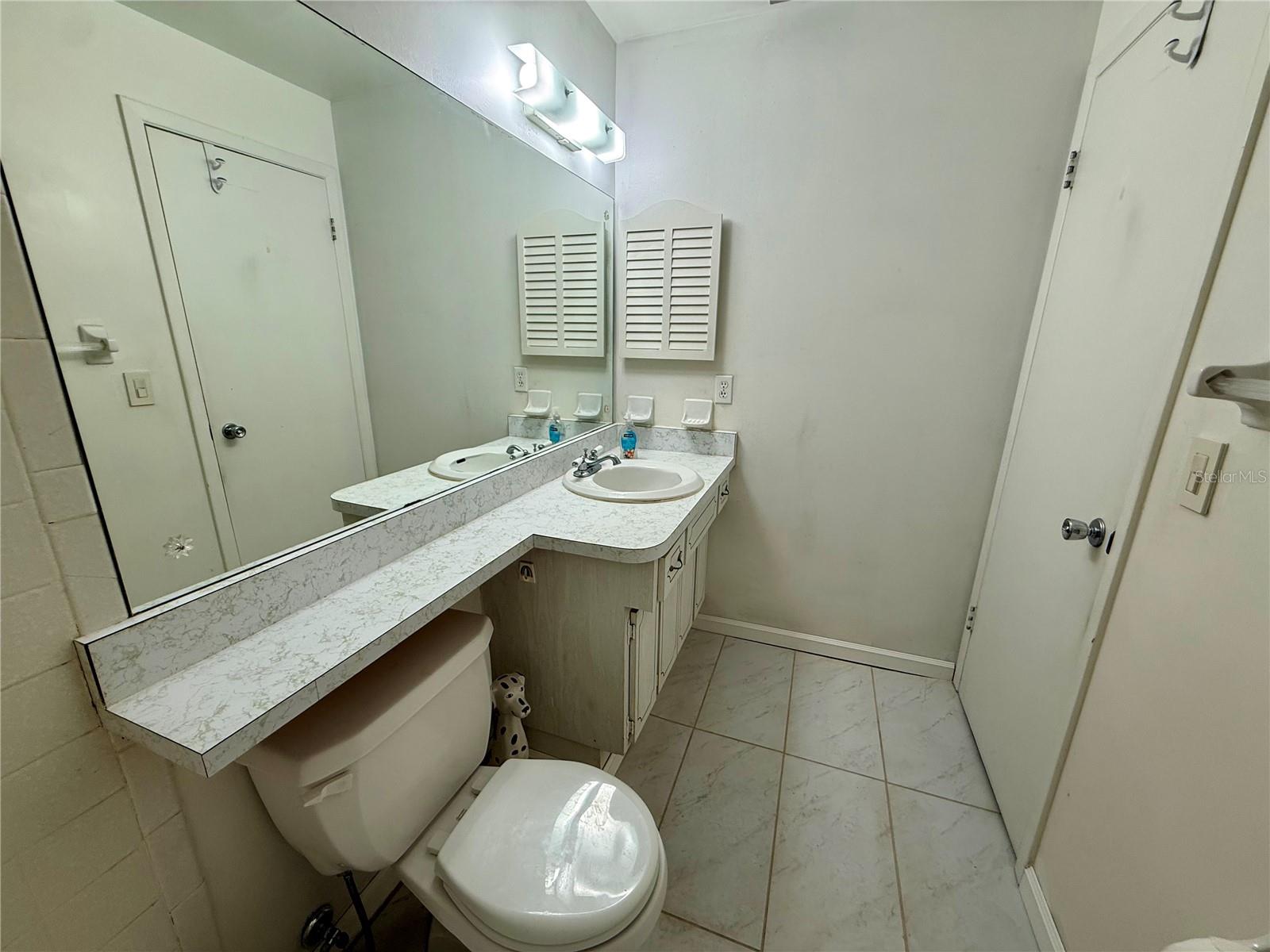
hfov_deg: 102.1
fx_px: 514
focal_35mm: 14
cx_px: 635
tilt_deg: -15.1
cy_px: 476
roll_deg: -0.9
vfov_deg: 85.7
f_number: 2.2
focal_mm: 2.22
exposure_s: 1/120
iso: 100
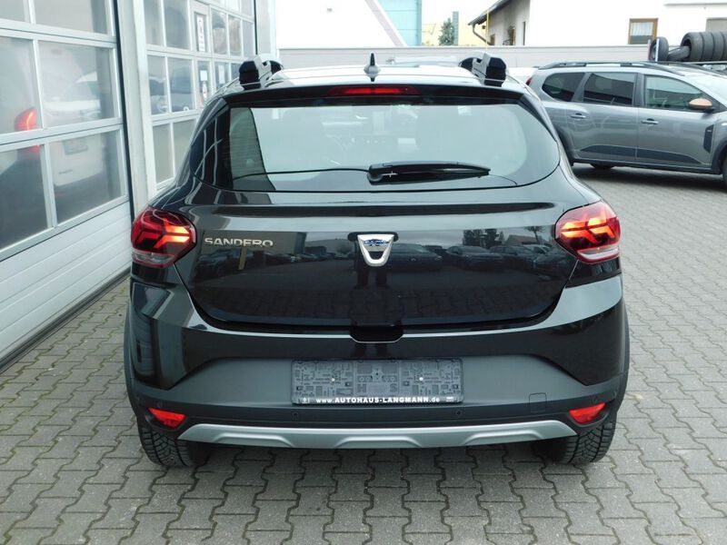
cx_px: 364
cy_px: 272
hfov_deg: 51.4
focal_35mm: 36
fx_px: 756
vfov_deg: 39.7
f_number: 3.5
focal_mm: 6.3
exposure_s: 1/60
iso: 125
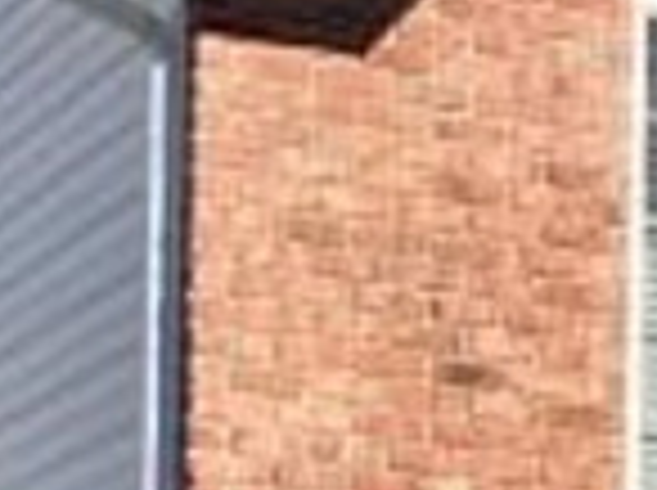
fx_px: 3733
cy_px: 989
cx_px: 1742
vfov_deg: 7.2
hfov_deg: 8.8
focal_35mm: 197
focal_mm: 3.99
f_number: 1.8
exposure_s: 1/1681
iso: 20
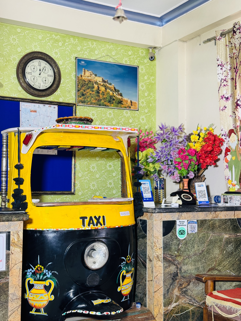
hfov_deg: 30.3
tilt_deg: +2.6
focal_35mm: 48
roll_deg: -1.6
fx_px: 446
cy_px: 160
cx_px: 120
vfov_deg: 39.7
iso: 64
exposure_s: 1/50
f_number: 1.78
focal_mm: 6.76
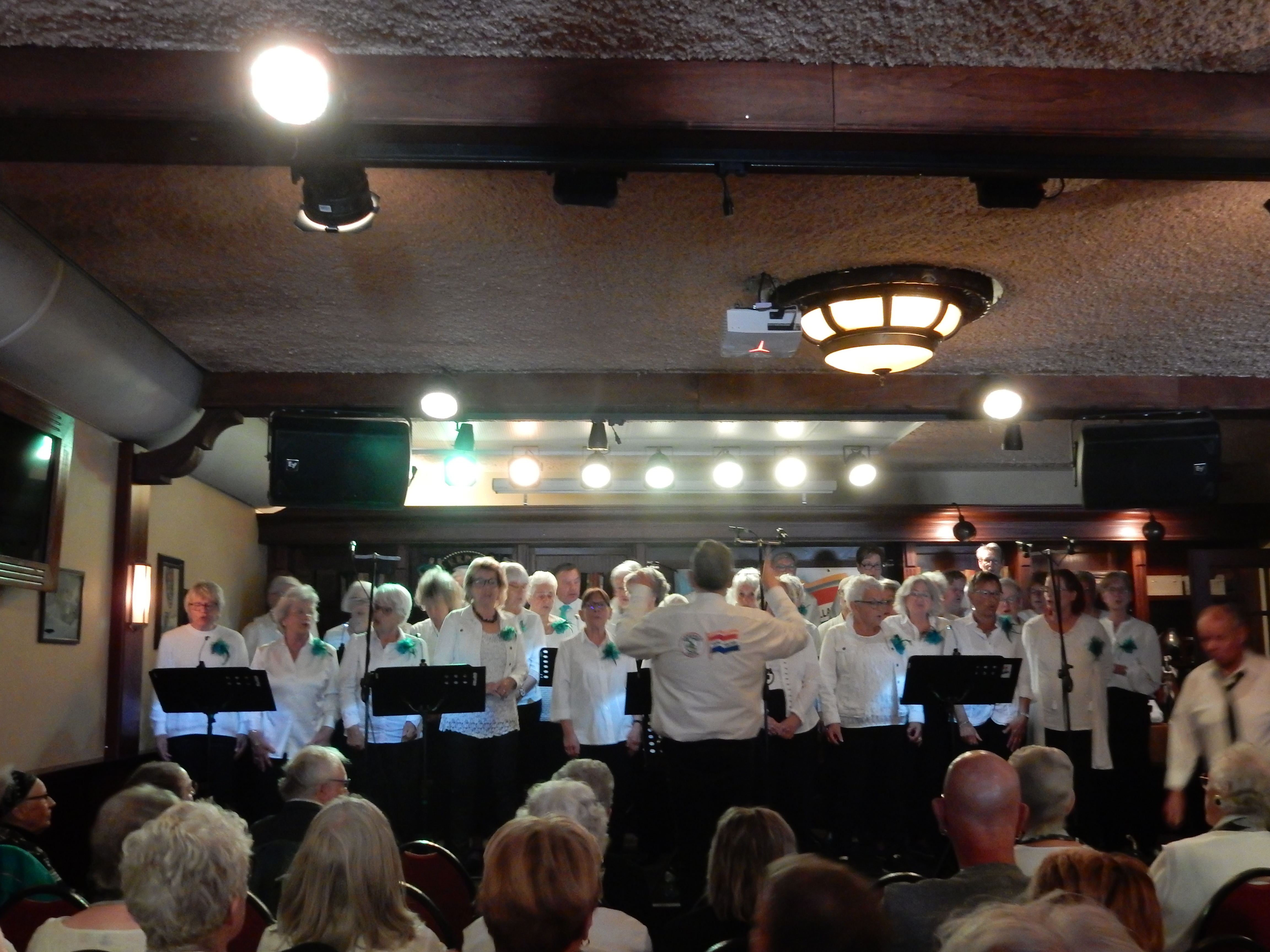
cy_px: 476
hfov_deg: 51.4
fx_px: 1321
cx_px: 635
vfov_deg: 39.7
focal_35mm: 36
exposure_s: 1/8
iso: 800
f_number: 4
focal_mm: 6.4
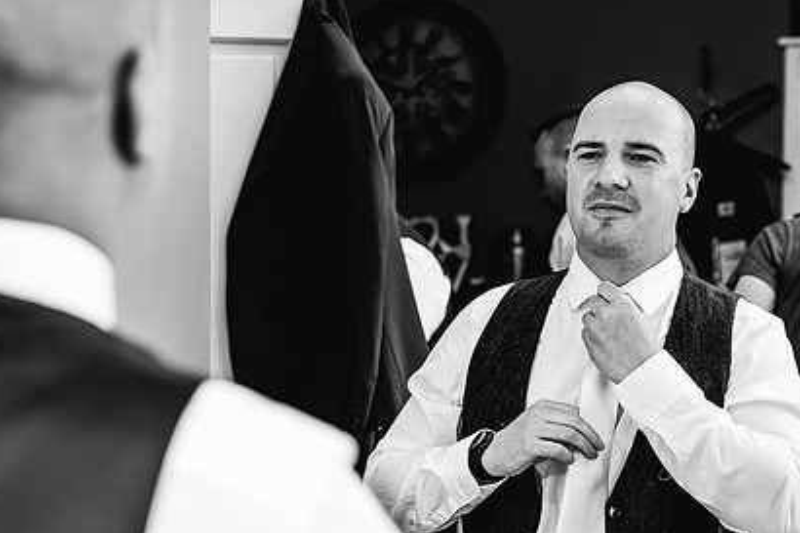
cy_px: 303
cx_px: 470
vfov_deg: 14.1
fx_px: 2155
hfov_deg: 21.0
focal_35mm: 97
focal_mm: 61
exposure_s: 1/160
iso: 640
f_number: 4
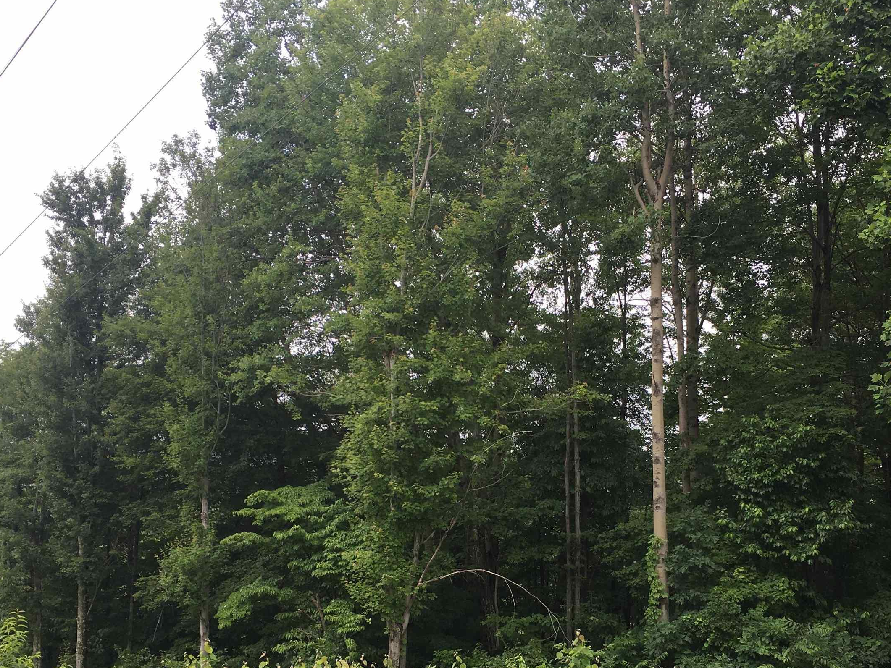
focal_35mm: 42
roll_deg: +1.0
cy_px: 465
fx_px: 1081
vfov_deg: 33.9
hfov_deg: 44.7
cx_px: 493
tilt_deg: +2.2
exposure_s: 1/430
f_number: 2.2
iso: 25
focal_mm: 4.15
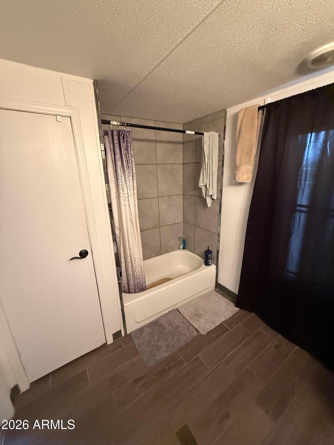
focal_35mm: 14
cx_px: 167
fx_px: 180
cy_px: 222
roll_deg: +0.6
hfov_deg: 85.7
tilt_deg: -13.7
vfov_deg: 102.1
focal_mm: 2.22
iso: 1000
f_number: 2.2
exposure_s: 1/60
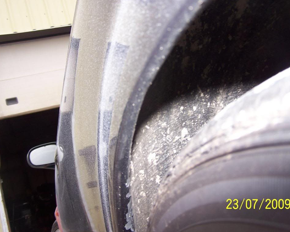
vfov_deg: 37.3
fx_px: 343
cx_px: 152
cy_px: 116
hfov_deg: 45.8
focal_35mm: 40
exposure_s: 1/60
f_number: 2.8
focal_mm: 6.3
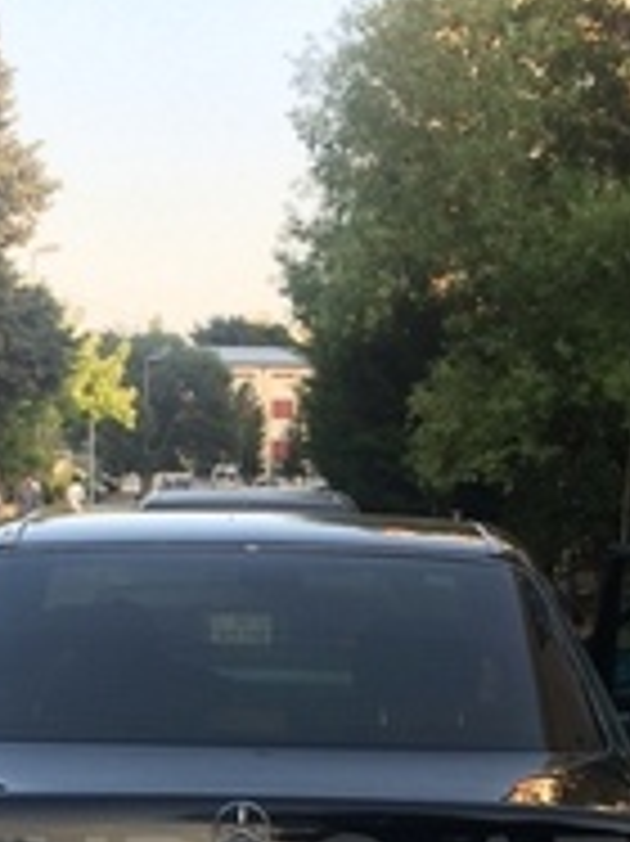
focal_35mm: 77
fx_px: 1871
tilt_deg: -12.4
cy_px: 887
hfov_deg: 19.1
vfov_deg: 24.0
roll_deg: +0.1
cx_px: 284
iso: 32
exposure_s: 1/204
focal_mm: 4.15
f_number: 2.2
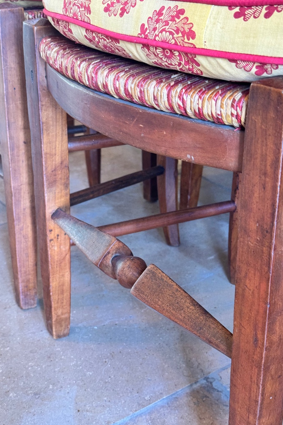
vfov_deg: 38.9
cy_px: 209
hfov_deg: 26.5
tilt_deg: -24.7
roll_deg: +0.3
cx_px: 141
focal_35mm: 51
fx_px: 602
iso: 200
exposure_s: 1/33
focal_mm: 6.76
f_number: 1.78
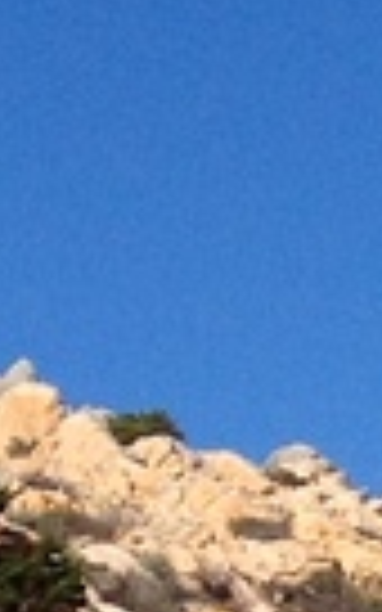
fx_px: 5447
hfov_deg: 3.8
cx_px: 1582
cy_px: 1188
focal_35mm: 327
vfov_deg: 6.3
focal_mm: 4.28
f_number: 2.4
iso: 64
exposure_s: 1/2513
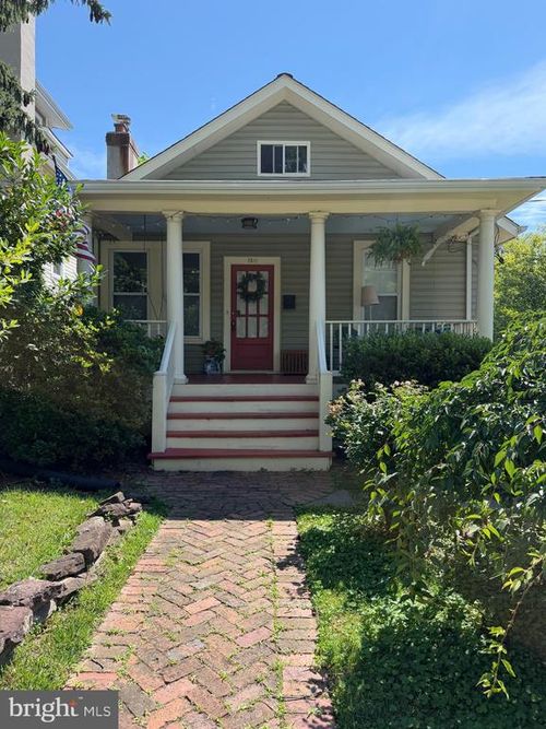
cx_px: 273
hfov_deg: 56.8
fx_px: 505
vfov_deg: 71.6
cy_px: 364
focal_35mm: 24
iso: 100
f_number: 1.78
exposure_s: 1/2370
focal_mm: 6.76
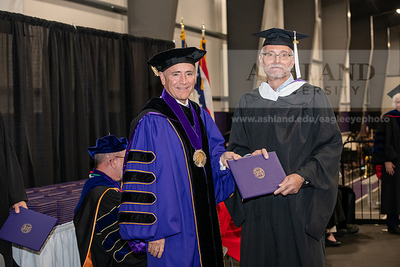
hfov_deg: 28.8
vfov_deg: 19.5
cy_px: 134
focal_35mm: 70
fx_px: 778
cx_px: 200
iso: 2500
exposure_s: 1/200
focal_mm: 70
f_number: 5
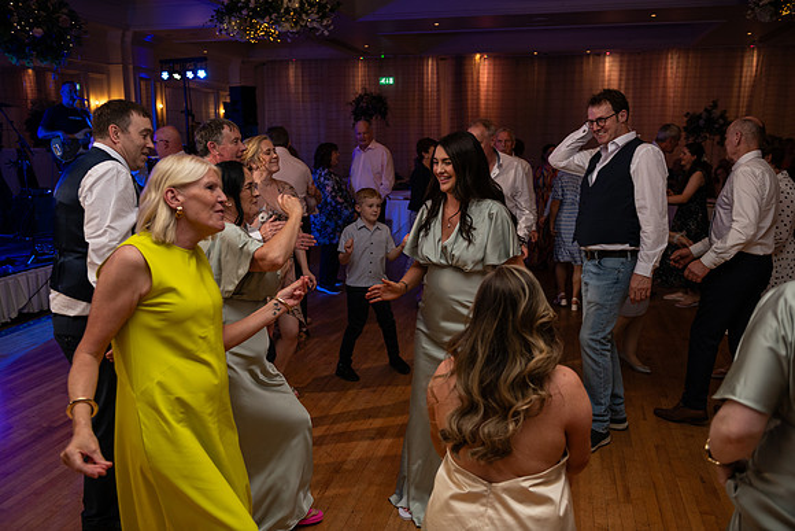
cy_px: 266
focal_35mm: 31
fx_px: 685
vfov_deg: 42.3
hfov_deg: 60.3
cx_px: 398
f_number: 3.5
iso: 500
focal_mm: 31
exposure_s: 1/160
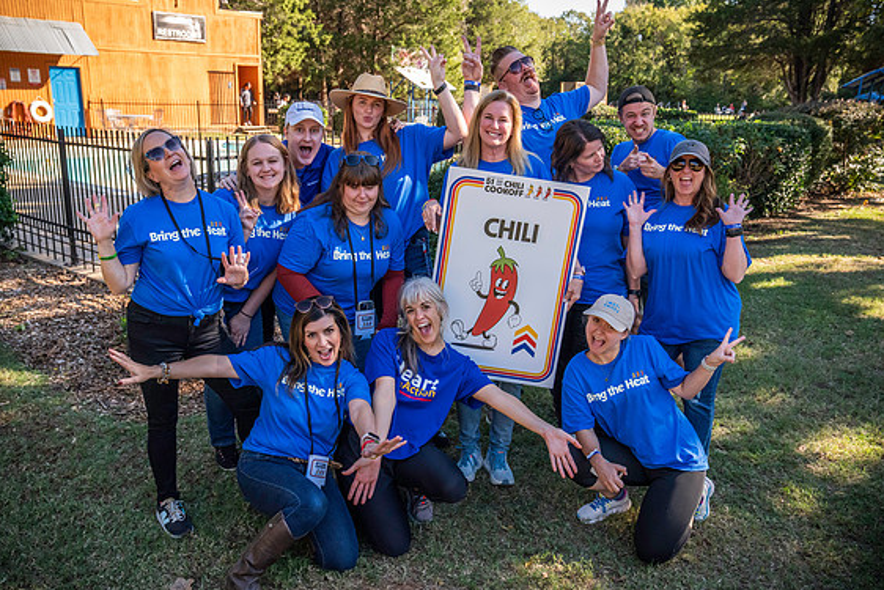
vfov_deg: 41.1
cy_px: 292
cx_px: 442
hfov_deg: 58.7
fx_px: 786
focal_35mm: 32
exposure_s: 1/3200
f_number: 4.5
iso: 4000
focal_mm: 31
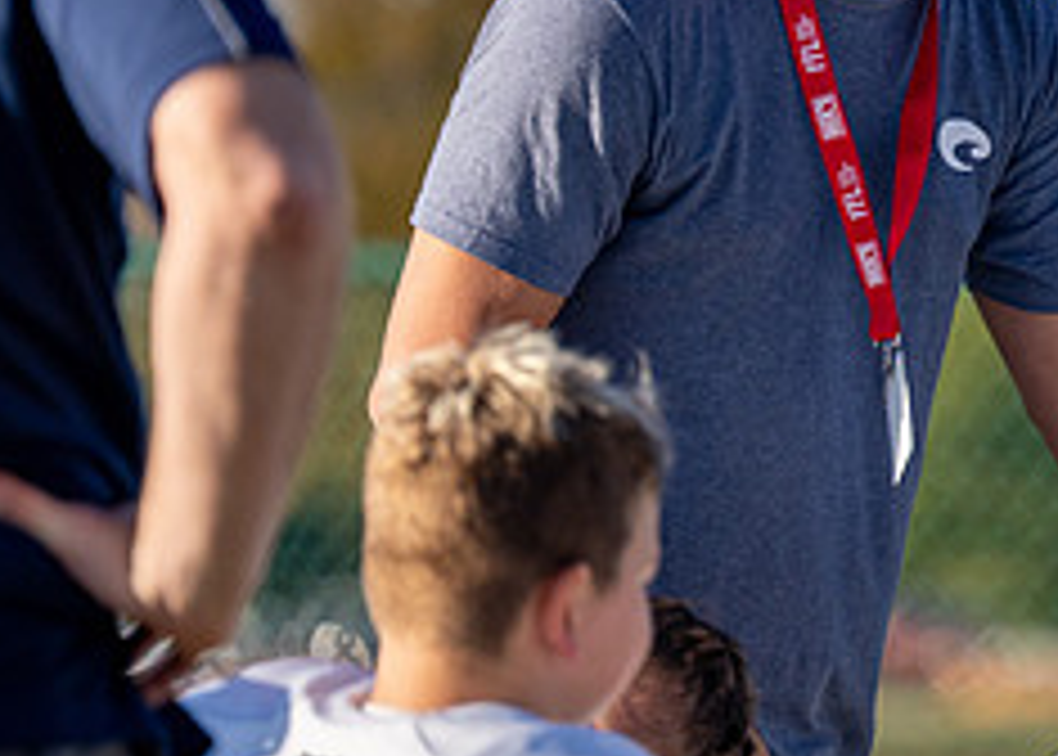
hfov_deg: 3.4
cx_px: 1487
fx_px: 18034
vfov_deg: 2.4
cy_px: -62
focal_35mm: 600
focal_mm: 200
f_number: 2.8
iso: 160
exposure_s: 1/3200
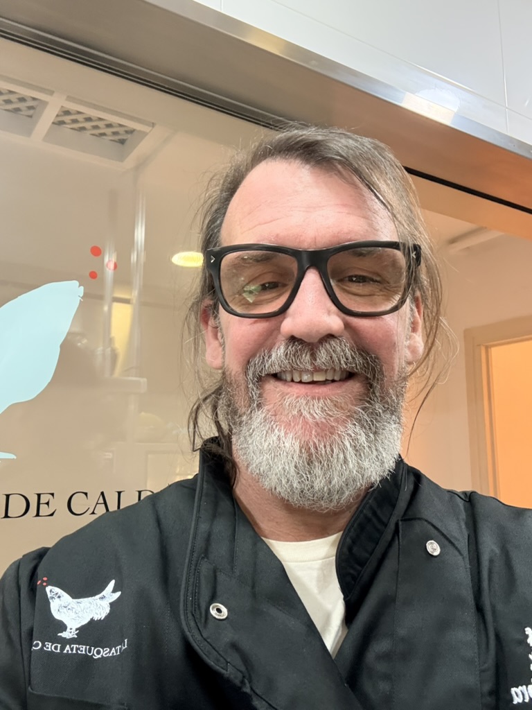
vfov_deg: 60.0
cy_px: 355
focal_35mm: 30
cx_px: 266
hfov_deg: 46.8
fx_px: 615
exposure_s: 1/50
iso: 320
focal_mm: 2.69
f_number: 1.9
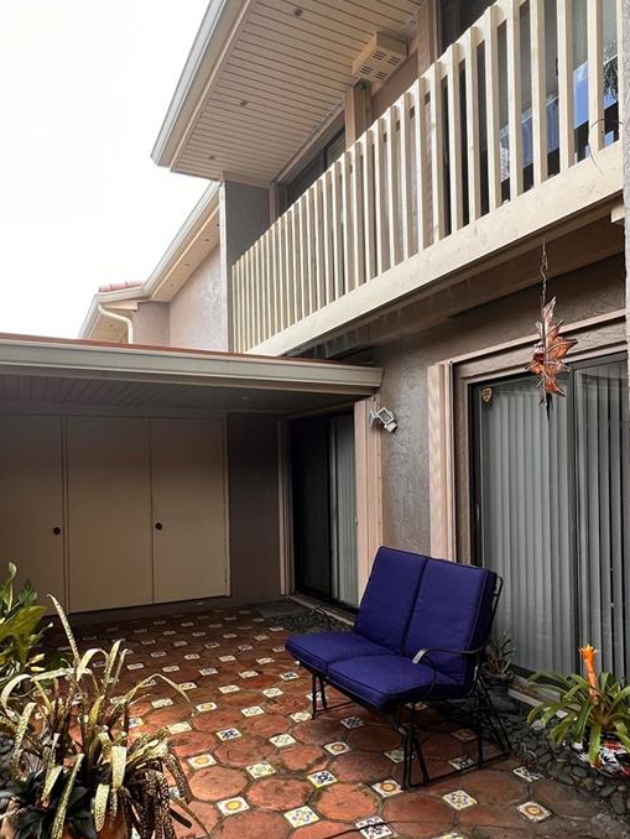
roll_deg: +0.4
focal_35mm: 23
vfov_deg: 73.5
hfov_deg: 58.9
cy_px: 476
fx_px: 558
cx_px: 323
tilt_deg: +1.0
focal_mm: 1.57
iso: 32
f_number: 1.8
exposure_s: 1/123
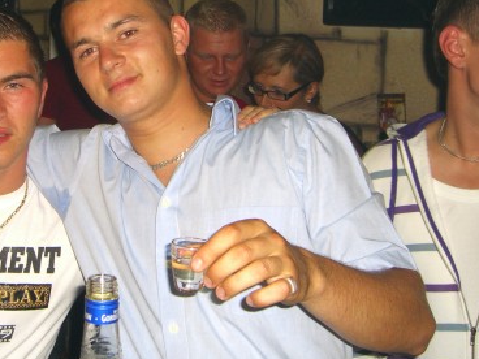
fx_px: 858
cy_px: 83
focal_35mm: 62
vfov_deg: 23.4
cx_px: 152
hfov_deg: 30.9
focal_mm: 7.9
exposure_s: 1/60
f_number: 2.8
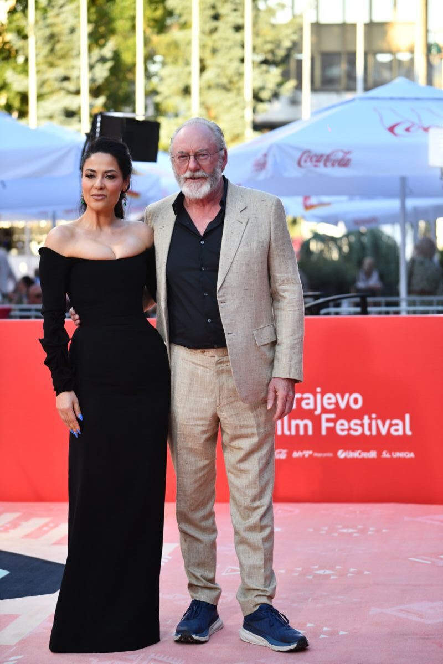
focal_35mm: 86
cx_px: 222
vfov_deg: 23.6
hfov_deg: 15.9
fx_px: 1587
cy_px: 332
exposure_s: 1/2500
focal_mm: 86
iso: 1250
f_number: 2.8
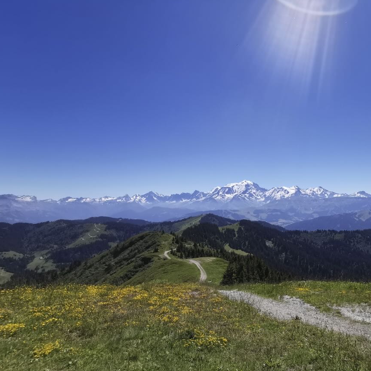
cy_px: 203
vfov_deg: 72.0
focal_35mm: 21
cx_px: 244
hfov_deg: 70.3
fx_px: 255
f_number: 2.2
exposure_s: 1/1757
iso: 50
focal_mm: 2.35
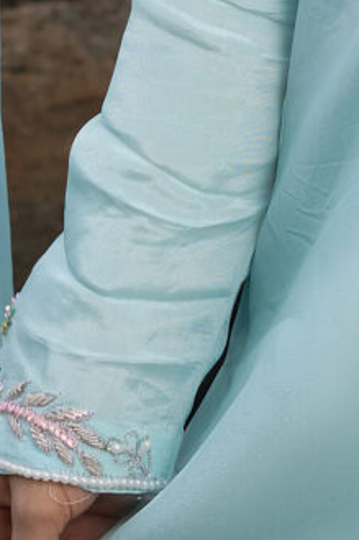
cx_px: 446
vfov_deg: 6.3
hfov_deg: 4.3
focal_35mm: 319
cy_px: -374
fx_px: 4776
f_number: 2.8
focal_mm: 50
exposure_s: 1/200
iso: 50
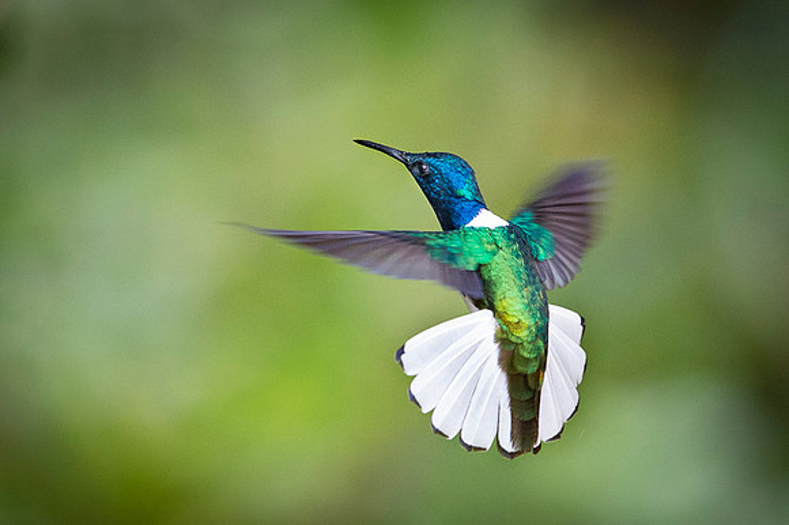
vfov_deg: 1.3
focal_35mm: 1065
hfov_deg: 1.9
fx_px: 23316
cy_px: 251
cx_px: 378
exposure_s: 1/1000
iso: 2500
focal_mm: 500
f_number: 4
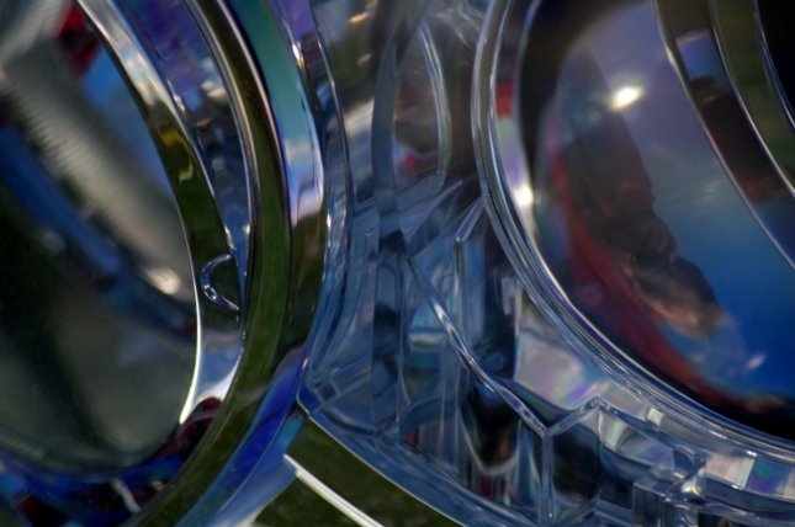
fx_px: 6615
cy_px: 264
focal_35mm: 300
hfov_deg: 6.9
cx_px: 398
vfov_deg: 4.6
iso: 200
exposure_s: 1/180
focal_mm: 200
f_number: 6.7
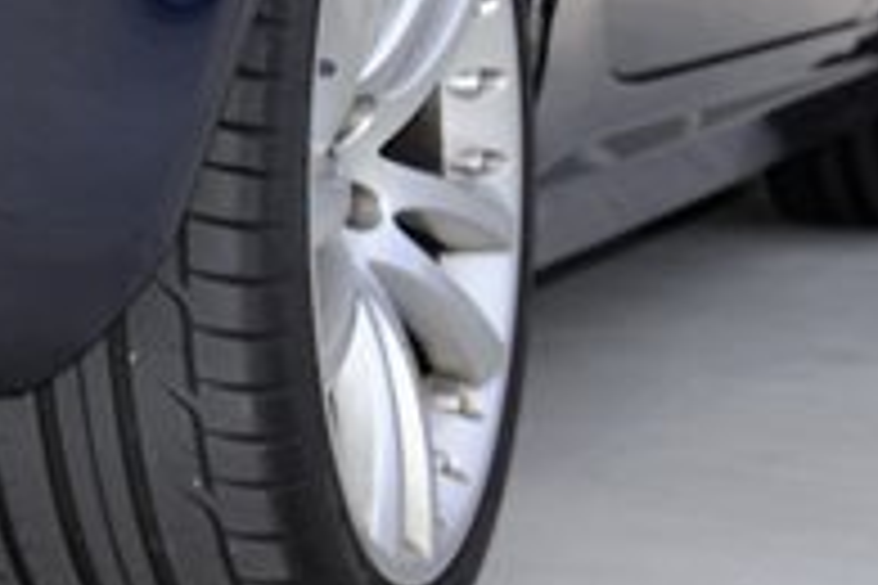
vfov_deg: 7.3
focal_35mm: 187
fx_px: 4560
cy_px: -18
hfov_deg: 10.3
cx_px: -783
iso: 160
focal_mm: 38
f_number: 4
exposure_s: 1/200
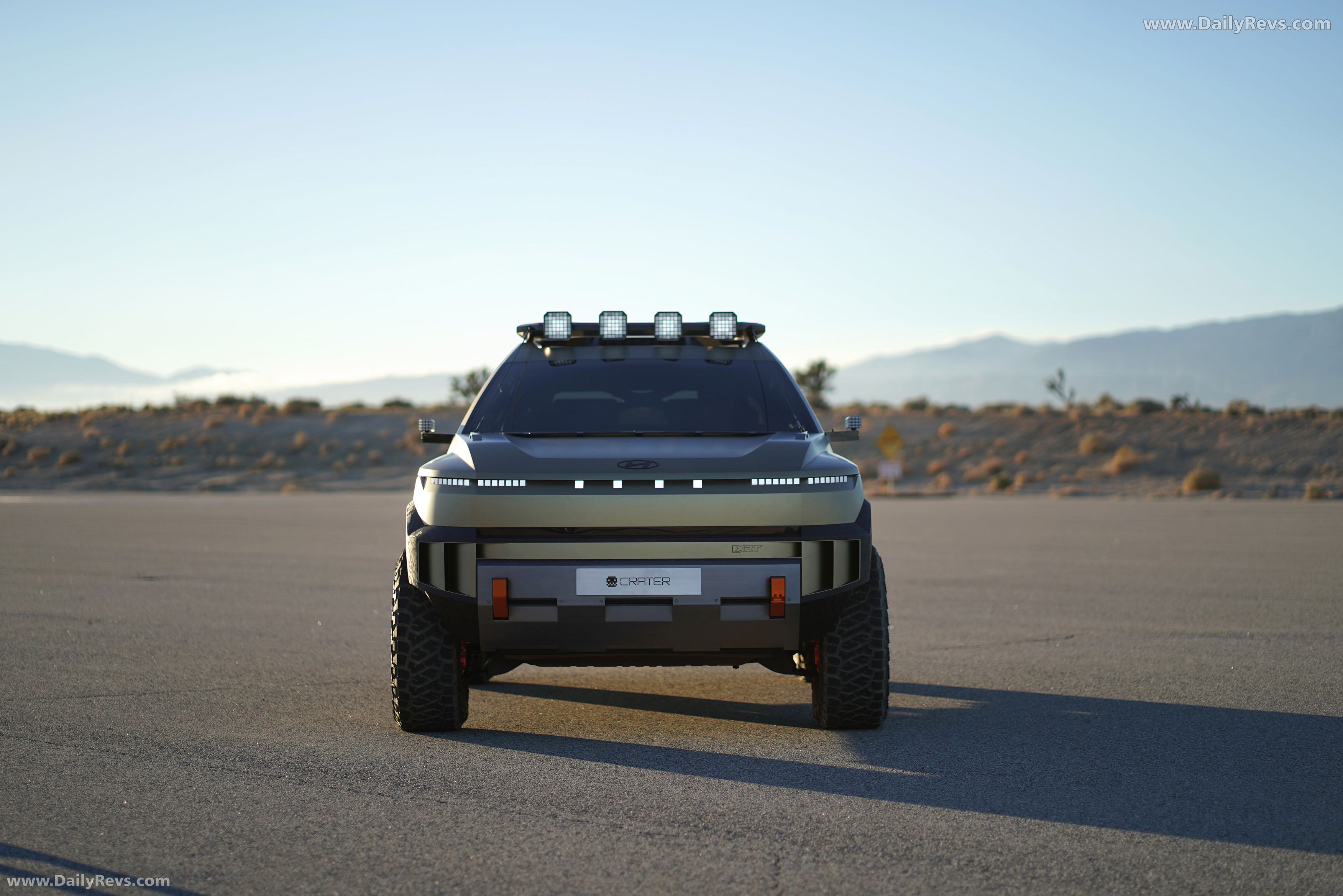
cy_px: 448
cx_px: 672
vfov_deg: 16.1
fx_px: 3171
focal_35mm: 85
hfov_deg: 23.9
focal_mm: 85
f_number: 1.8
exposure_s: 1/2500
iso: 100
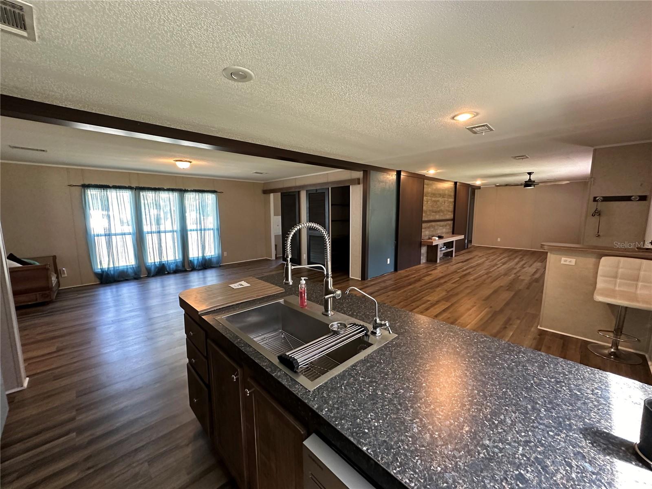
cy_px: 244
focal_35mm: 14
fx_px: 264
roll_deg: +0.6
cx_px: 326
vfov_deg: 85.7
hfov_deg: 102.1
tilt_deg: -6.8
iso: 400
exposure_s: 1/60
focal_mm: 2.22
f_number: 2.2
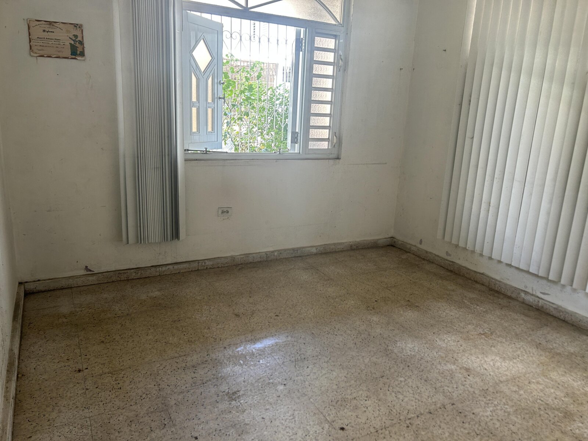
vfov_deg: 53.1
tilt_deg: -13.4
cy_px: 220
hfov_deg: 67.3
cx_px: 294
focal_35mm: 26
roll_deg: -3.0
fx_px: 442
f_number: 1.5
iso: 125
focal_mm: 5.7
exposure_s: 1/97
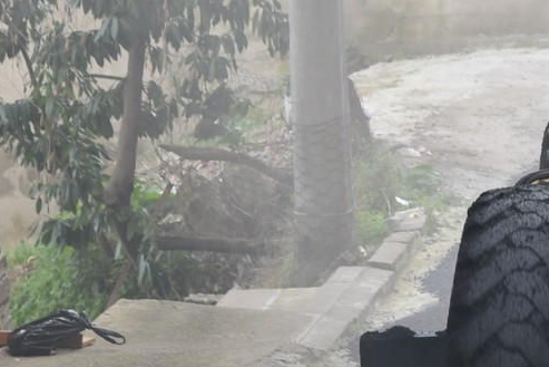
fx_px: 5690
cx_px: 726
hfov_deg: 5.5
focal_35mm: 373
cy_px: 40
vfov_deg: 3.7
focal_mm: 92
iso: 400
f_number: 5.6
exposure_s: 1/125
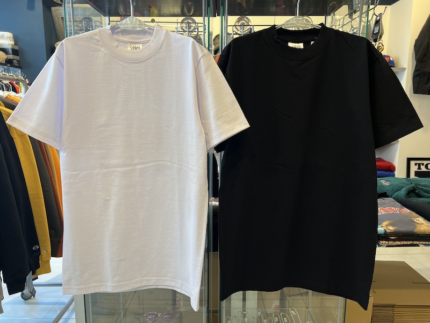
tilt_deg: -10.0
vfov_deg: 53.1
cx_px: 215
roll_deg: -0.2
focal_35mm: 26
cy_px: 162
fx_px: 323
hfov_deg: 67.3
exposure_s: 1/120
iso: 80
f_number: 1.5
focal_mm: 5.7
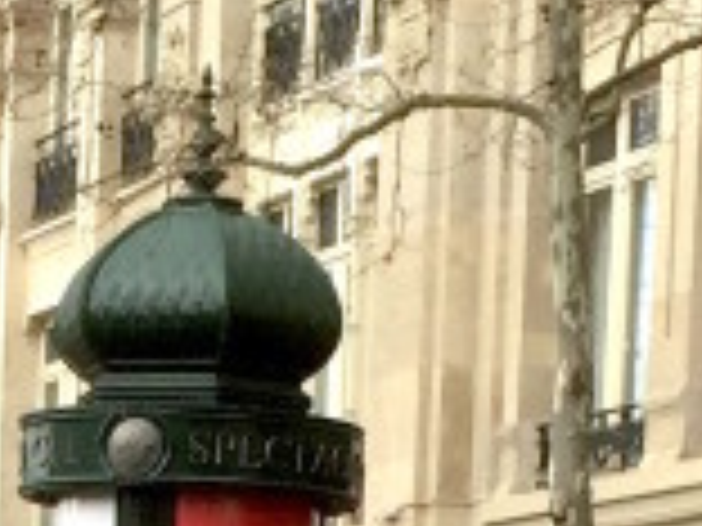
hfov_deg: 8.8
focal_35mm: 223
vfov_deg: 6.4
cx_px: 22
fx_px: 4522
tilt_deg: -2.6
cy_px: 1268
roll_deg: -1.1
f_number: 2.2
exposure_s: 1/590
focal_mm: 4.15
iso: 32
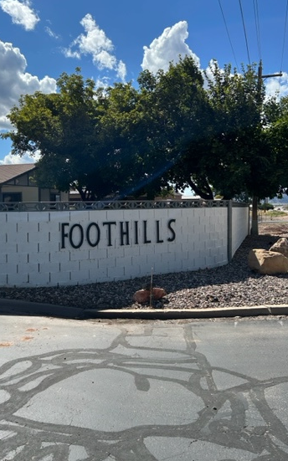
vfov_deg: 59.6
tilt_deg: -1.2
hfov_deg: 39.0
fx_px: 402
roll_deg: +2.3
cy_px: 212
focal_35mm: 32
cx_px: 96
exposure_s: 1/5319
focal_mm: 5.7
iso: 50
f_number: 1.5
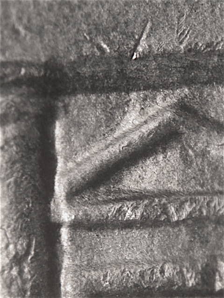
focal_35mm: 147
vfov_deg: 13.4
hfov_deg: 10.1
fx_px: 1268
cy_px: 149
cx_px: 112
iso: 100
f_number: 4.9
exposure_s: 1/4.9
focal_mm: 30.4
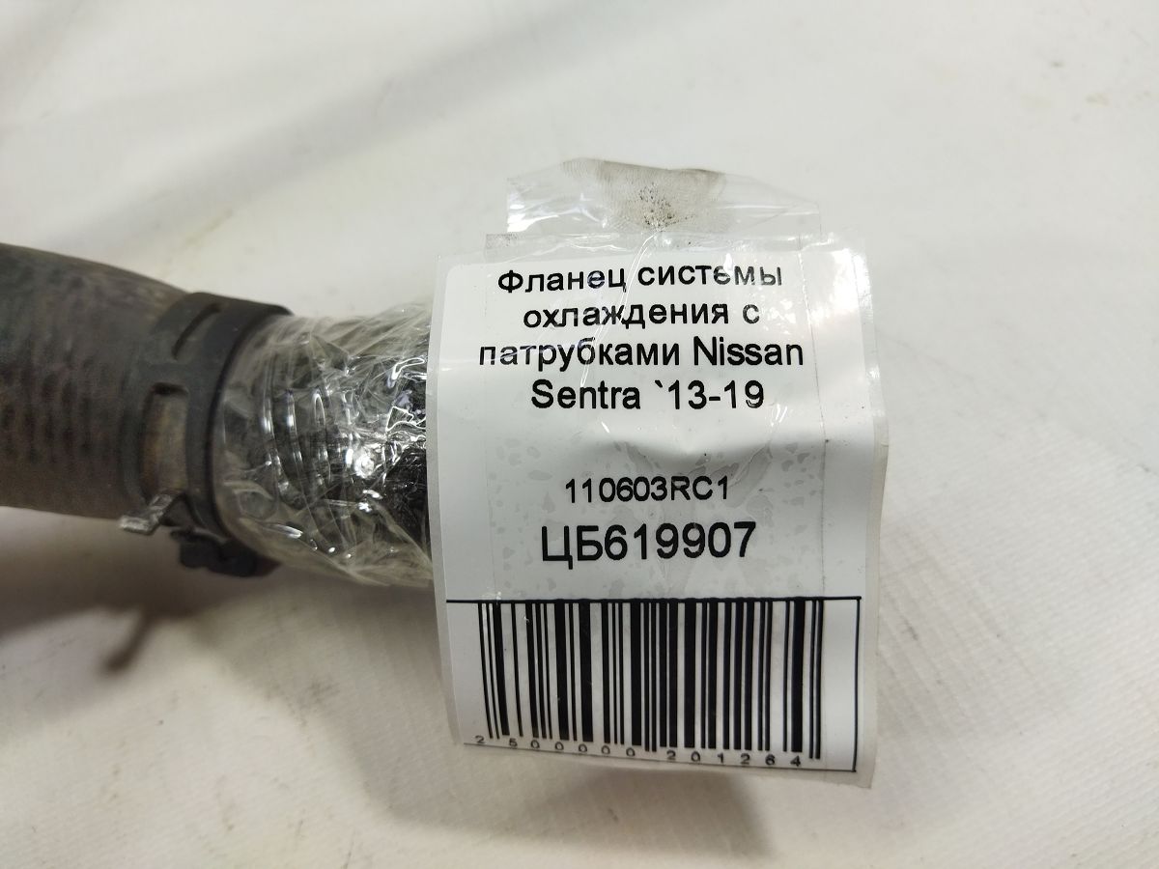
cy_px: 434
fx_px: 904
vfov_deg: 51.4
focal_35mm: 27
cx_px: 580
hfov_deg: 65.3
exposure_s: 1/115
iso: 99
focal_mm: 4.71
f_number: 1.79
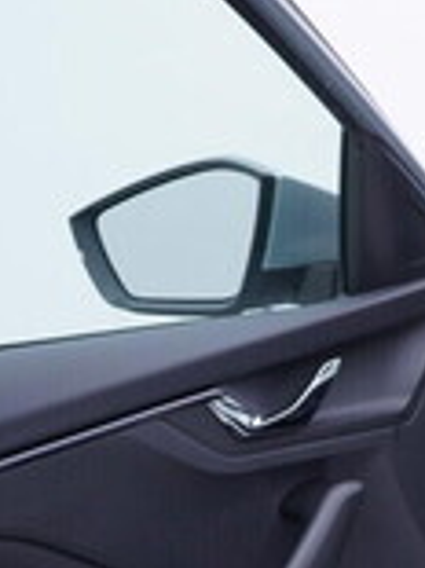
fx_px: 2016
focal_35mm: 123
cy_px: 482
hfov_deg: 11.8
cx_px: 528
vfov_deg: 15.9
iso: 125
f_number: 3.2
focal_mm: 24
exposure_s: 1/50
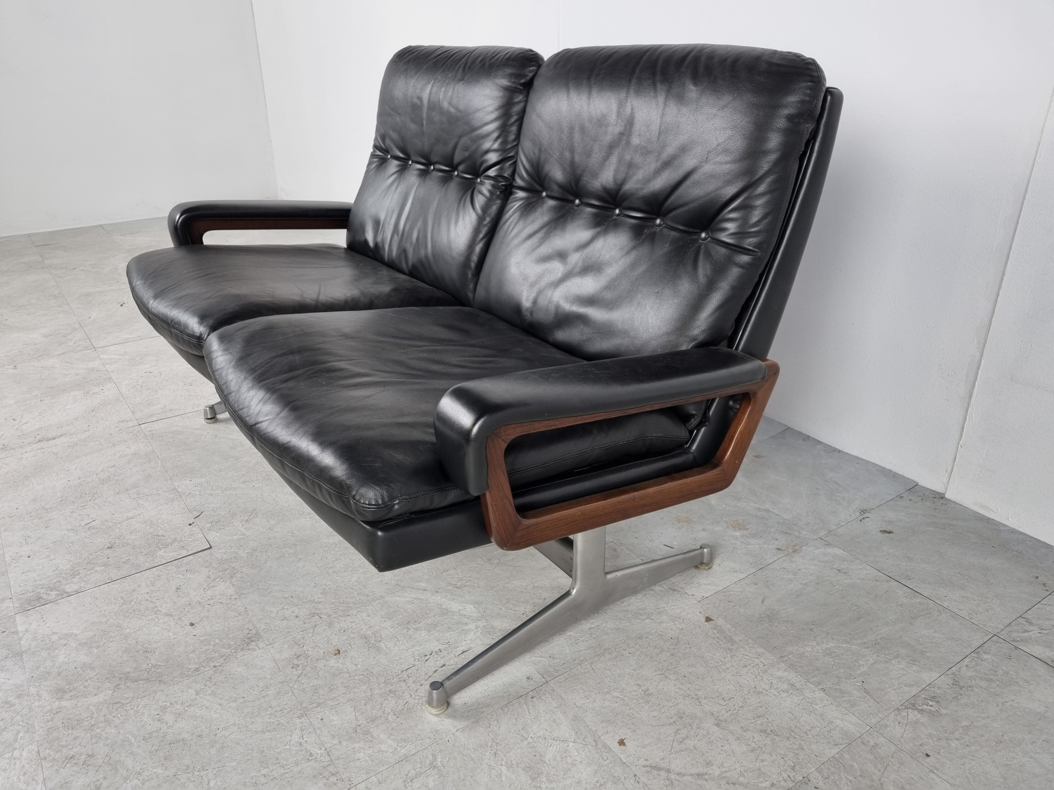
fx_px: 792
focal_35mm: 26
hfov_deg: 67.3
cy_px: 395
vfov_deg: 53.1
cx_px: 527
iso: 125
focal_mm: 5.4
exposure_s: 1/100
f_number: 1.8
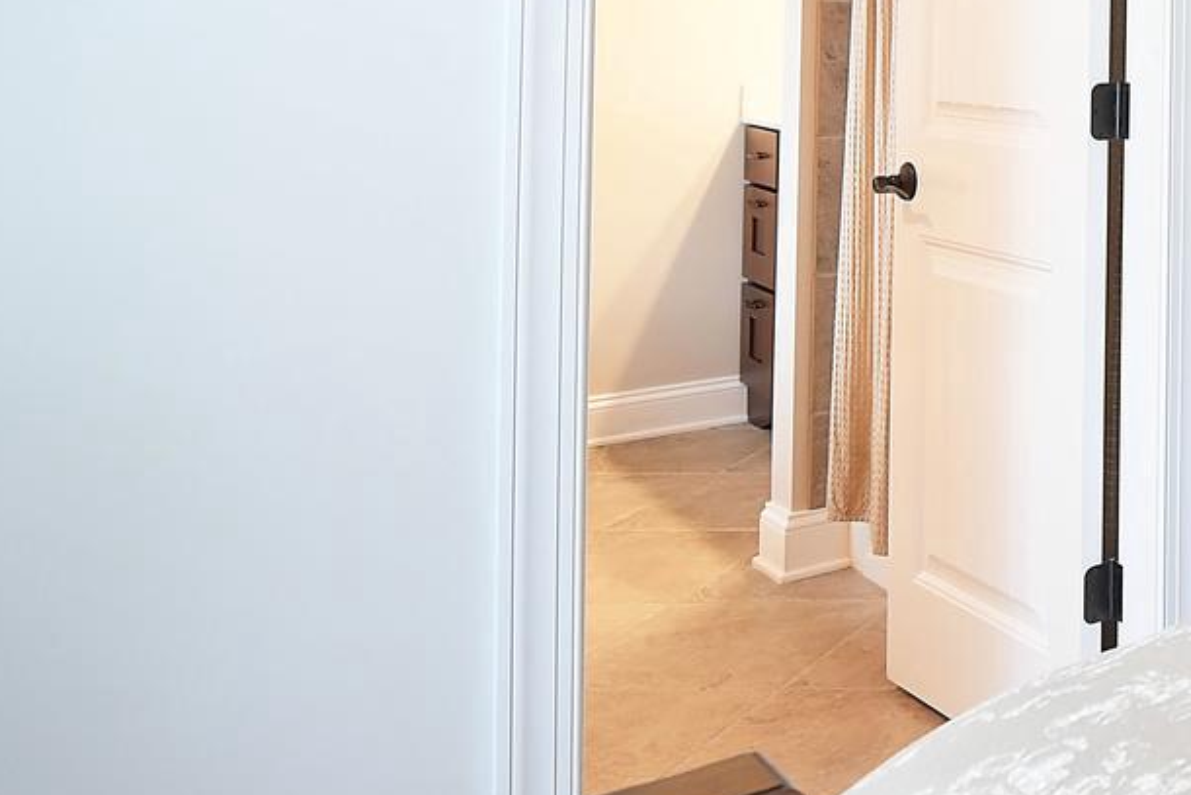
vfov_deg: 26.8
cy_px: -34
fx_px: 1555
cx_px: 1769
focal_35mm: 47
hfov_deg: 28.3
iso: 2500
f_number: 4
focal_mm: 14
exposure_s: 1/100
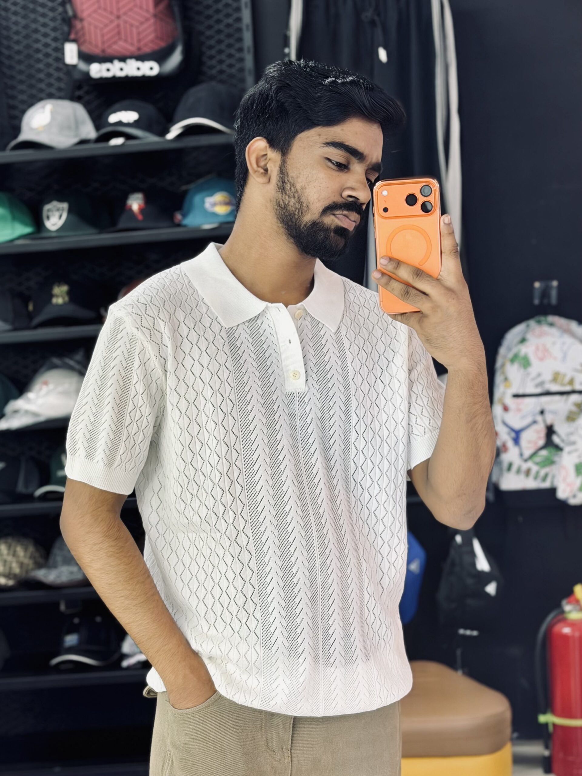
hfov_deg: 30.3
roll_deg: +0.2
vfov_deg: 39.7
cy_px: 388
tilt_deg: -7.7
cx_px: 291
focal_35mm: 48
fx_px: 1076
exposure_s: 1/50
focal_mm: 6.76
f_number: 1.78
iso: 50
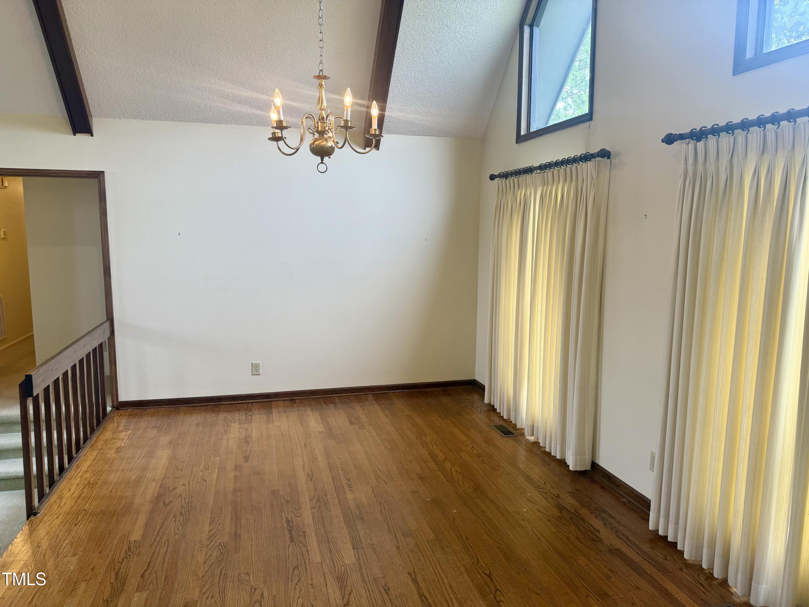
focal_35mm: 24
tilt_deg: -7.3
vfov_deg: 56.8
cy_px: 304
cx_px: 404
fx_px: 561
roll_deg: +0.2
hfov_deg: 71.6
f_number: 1.78
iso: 100
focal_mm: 6.76
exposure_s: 1/120
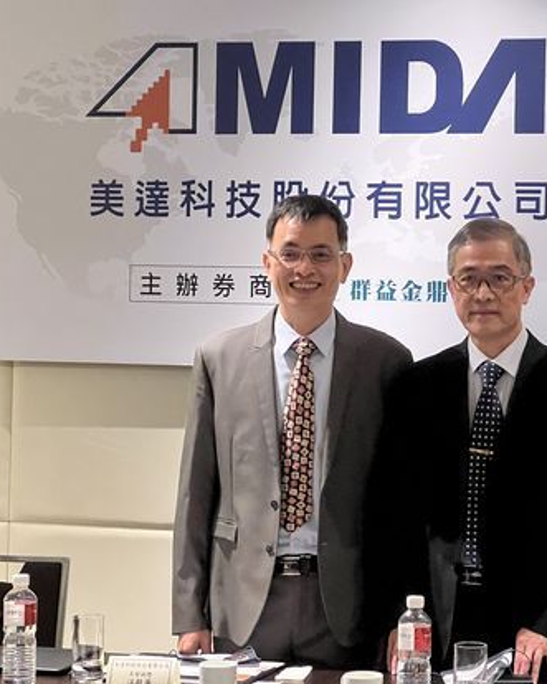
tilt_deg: -1.3
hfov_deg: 14.0
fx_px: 2207
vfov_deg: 17.6
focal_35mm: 109
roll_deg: -0.9
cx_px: 453
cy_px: 317
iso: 400
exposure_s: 1/60
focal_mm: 9
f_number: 2.8
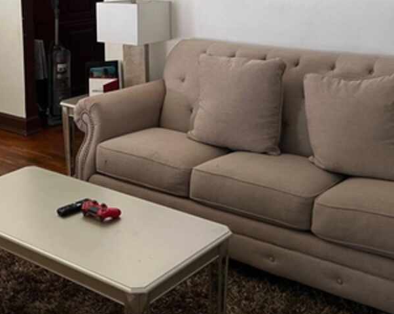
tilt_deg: -6.2
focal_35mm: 54
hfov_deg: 34.3
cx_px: 122
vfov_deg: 27.1
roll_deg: +1.0
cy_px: 30
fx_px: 629
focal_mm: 5.7
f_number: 1.5
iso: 125
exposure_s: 1/73
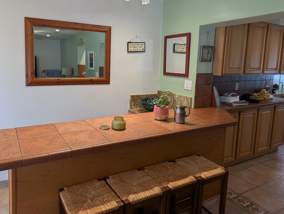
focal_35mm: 25
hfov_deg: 68.6
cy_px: 86
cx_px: 114
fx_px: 205
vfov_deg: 54.6
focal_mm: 2.35
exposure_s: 1/30
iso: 58
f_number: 2.2
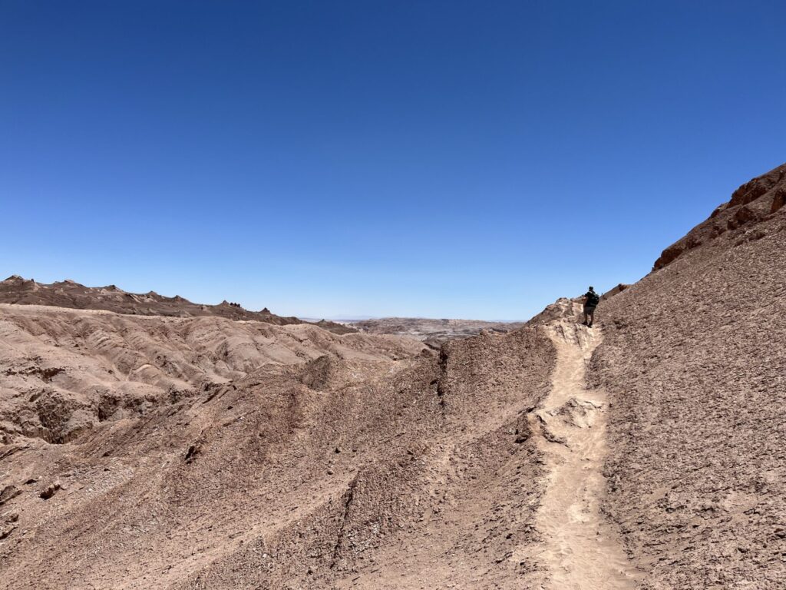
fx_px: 590
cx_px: 393
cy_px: 295
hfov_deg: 67.3
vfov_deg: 53.1
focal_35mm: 26
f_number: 1.6
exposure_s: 1/6173
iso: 50
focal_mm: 5.1
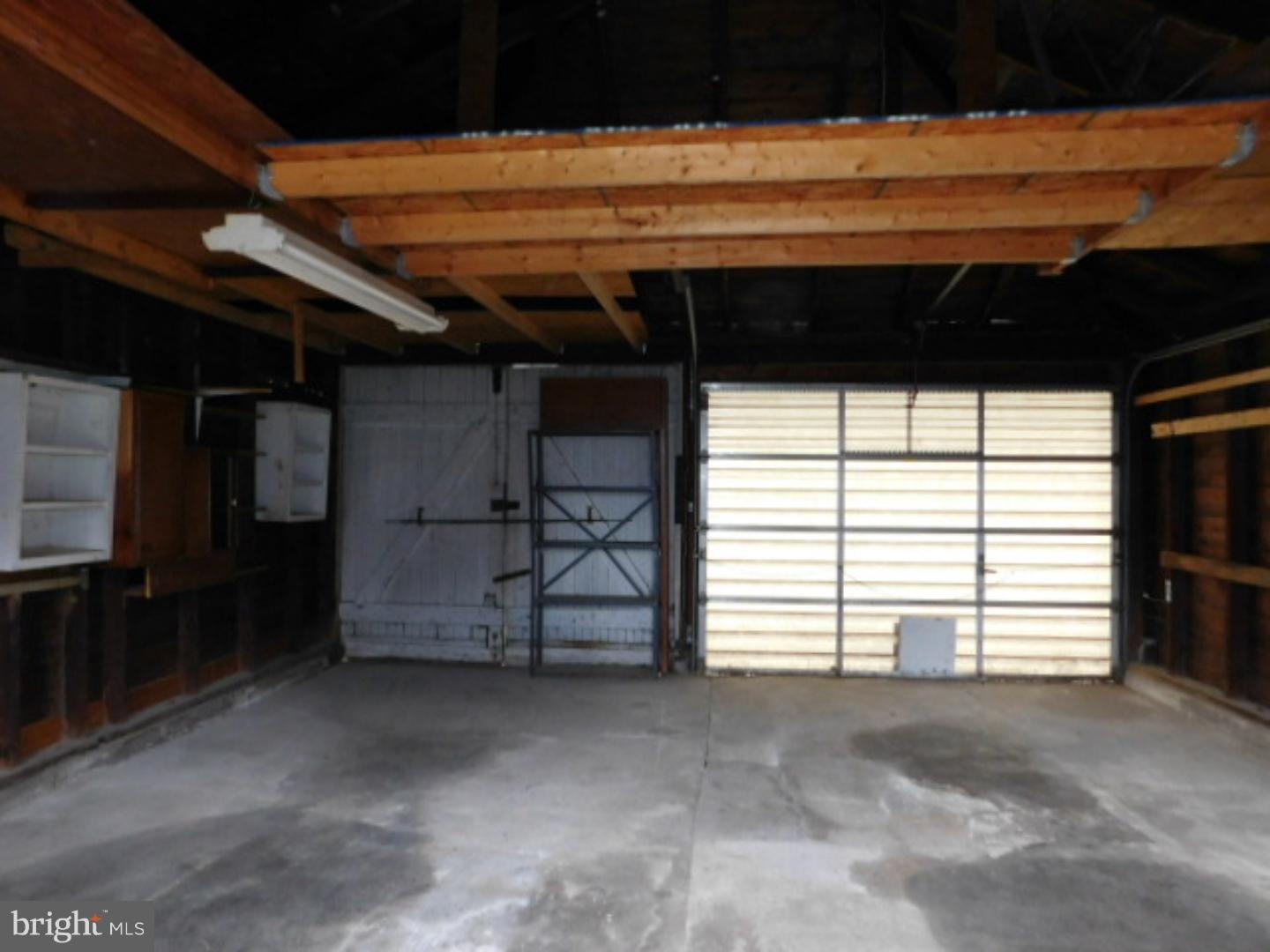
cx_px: 635
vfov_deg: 58.9
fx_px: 844
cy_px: 476
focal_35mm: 23
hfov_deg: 73.9
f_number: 3
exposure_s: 1/30
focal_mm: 4
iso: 250
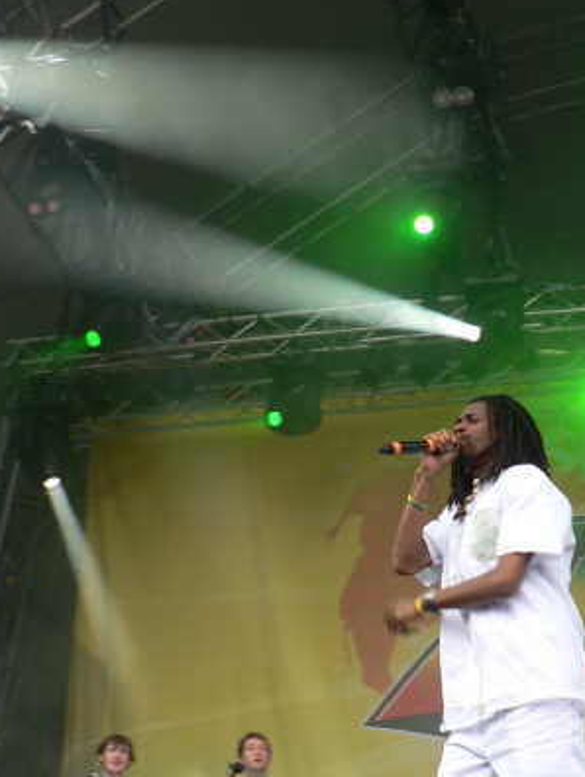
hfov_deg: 29.1
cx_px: 360
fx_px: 1124
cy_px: 516
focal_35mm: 50
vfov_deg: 37.7
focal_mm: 6
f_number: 2.8
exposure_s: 1/60
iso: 64
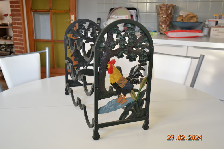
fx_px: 205
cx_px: 112
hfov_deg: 57.2
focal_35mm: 33
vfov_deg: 40.0
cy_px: 74
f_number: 3.8
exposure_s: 1/30
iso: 400
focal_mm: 22
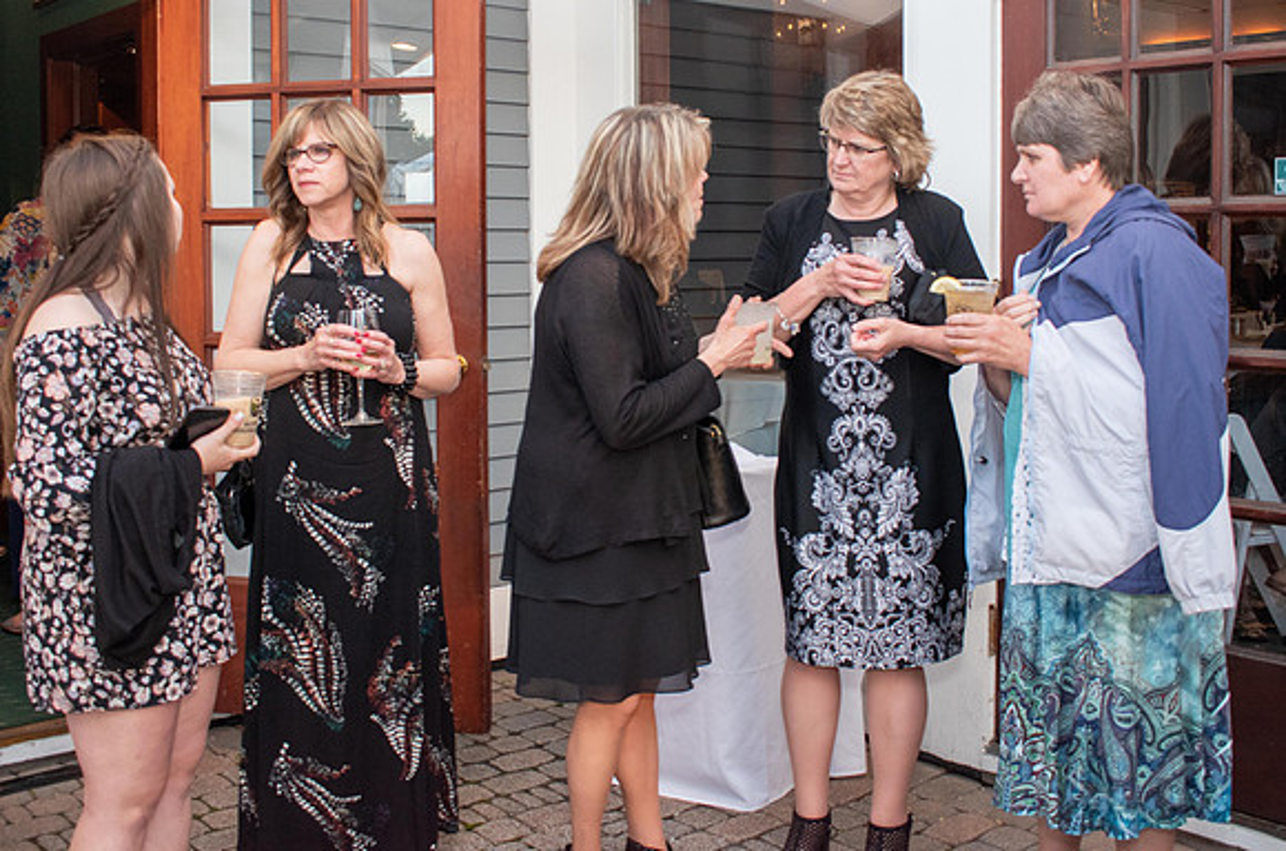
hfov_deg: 46.9
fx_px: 1484
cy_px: 311
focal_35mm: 42
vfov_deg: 31.9
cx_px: 651
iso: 800
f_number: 5
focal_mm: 22
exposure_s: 1/100
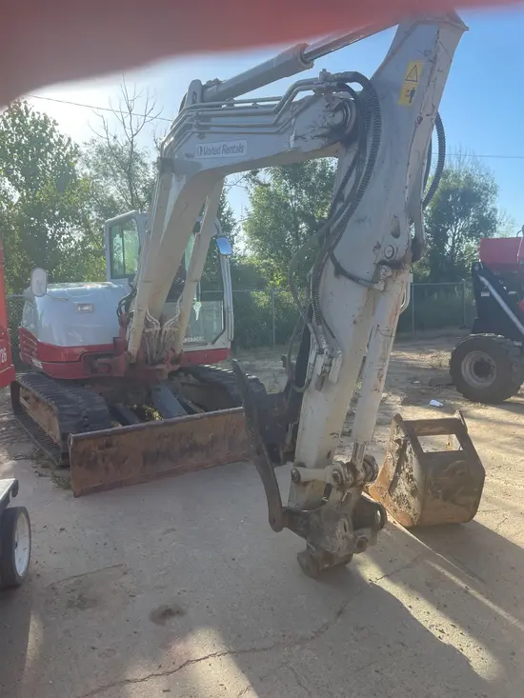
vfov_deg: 67.3
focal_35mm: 26
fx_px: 525
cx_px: 262
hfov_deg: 53.1
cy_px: 349
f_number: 1.6
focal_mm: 4.2
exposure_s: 1/1276
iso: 32
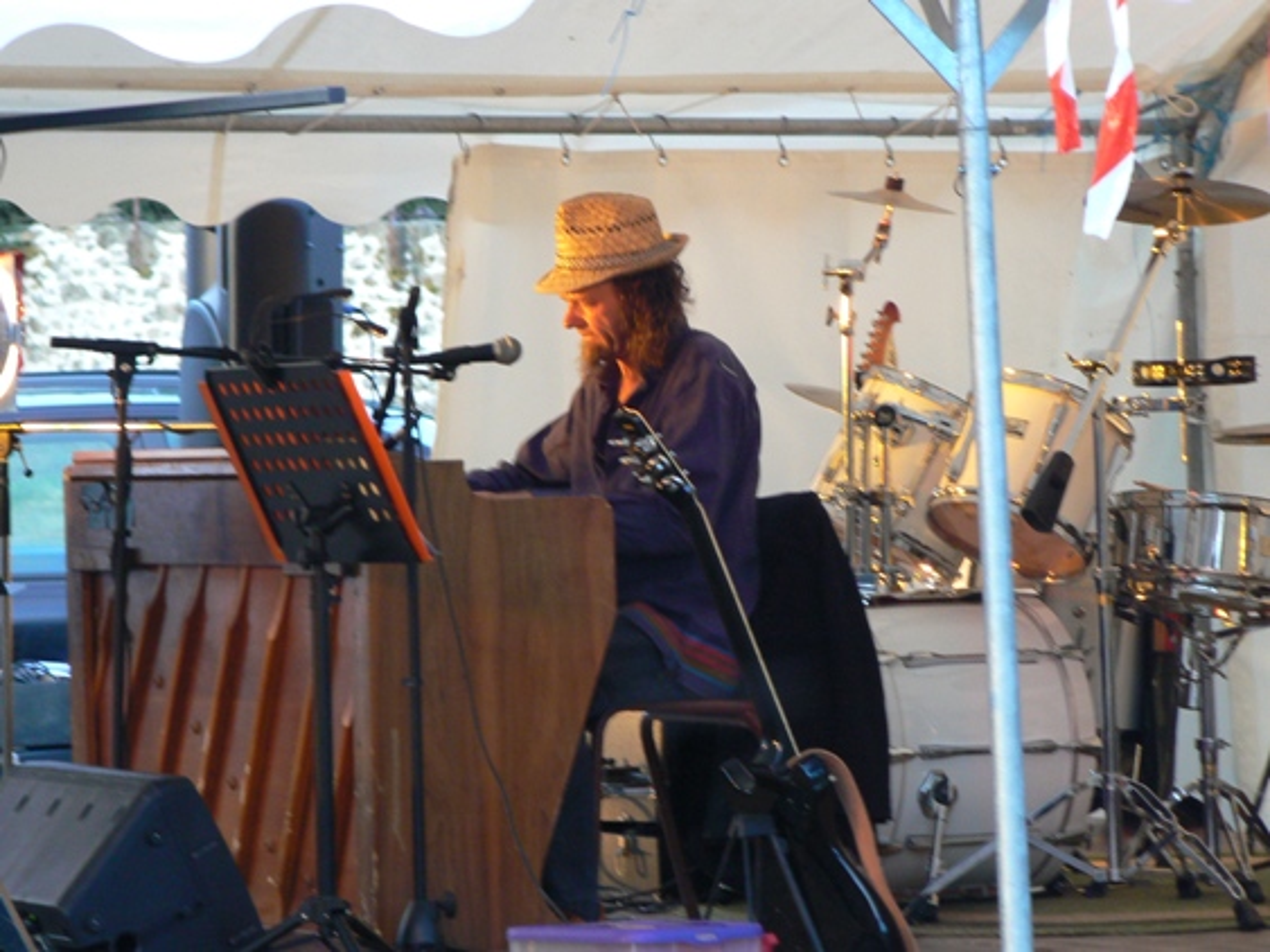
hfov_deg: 11.6
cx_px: 635
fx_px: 6272
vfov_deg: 8.7
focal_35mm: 171
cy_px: 476
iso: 200
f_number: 3.3
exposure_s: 1/30
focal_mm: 28.6
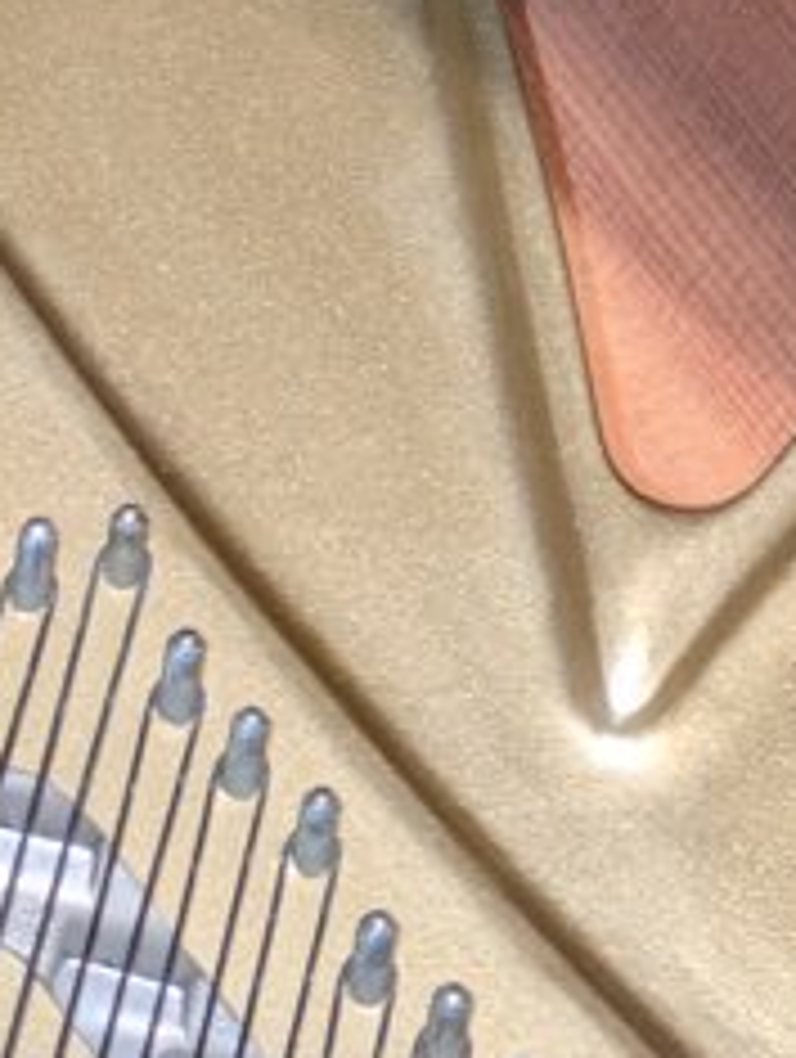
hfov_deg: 9.5
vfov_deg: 12.5
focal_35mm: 156
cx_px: 488
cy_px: -23
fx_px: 4770
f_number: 1.89
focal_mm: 5.43
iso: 178
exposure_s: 1/40
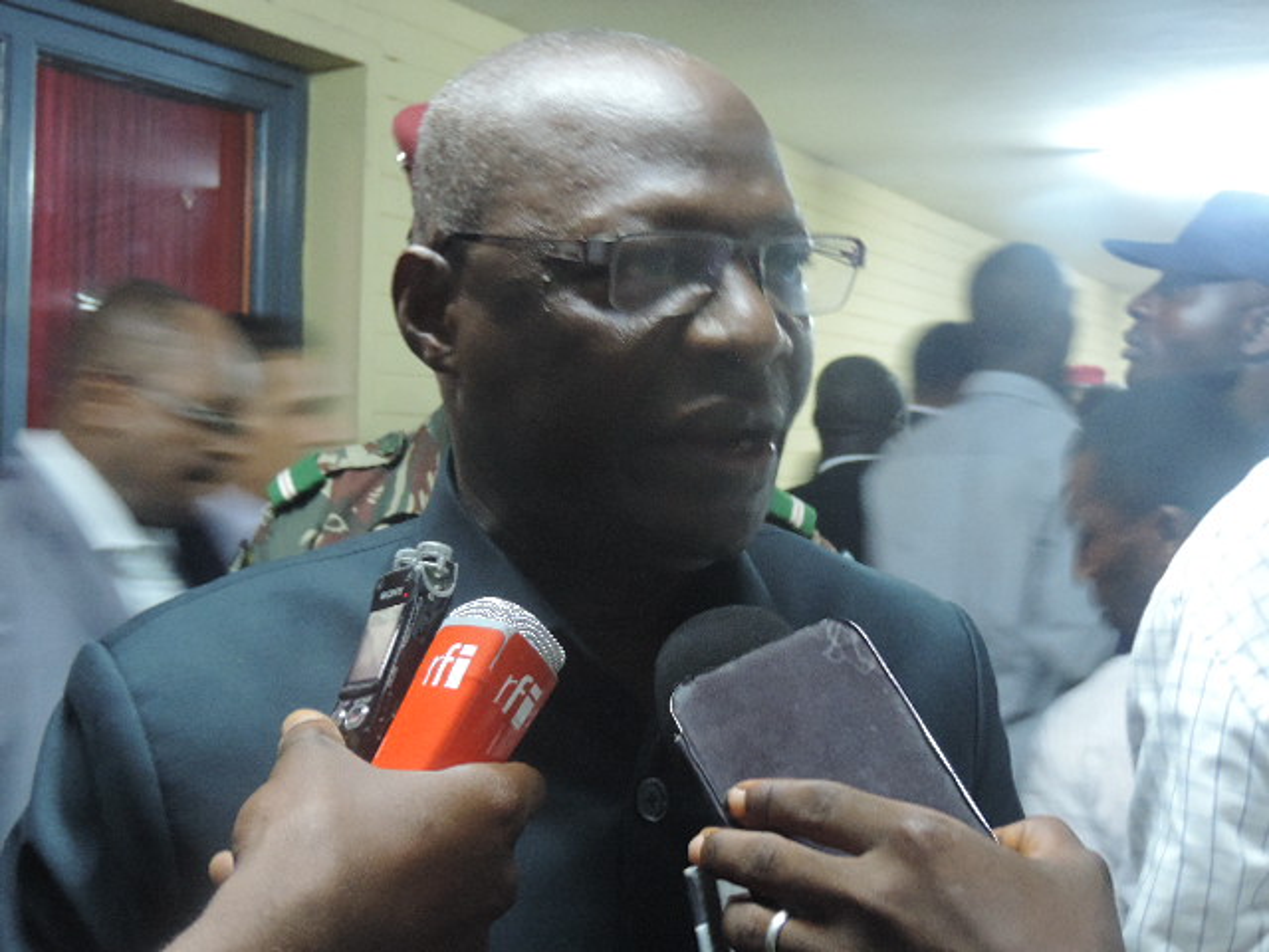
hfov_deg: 40.4
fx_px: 1723
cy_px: 476
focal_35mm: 47
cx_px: 634
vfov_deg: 30.9
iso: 800
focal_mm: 8.3
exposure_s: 1/10
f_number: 3.5
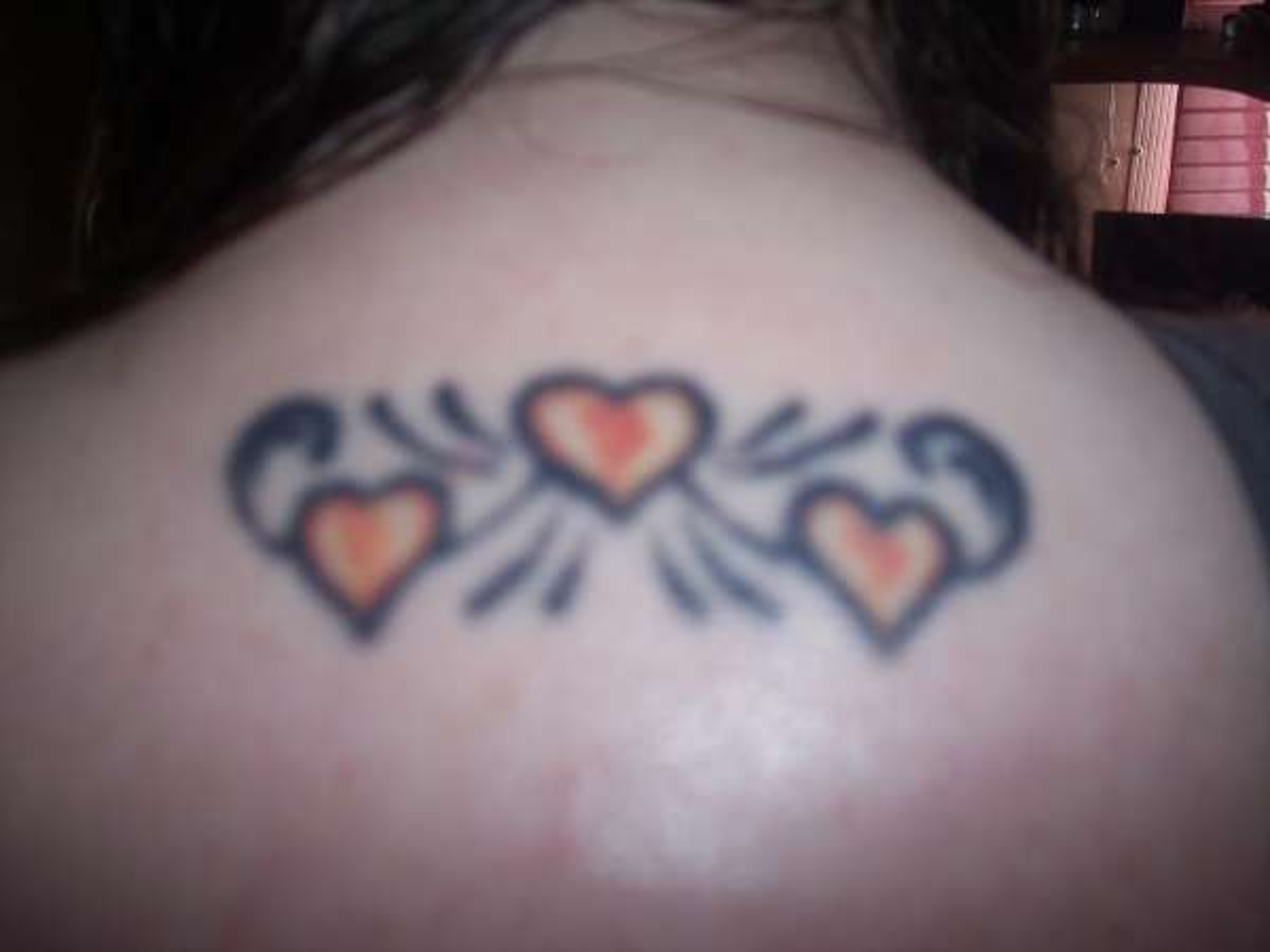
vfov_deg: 36.8
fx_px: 1431
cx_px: 635
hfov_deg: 47.9
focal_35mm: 39
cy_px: 476
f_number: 2.8
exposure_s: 1/60
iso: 100
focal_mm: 8
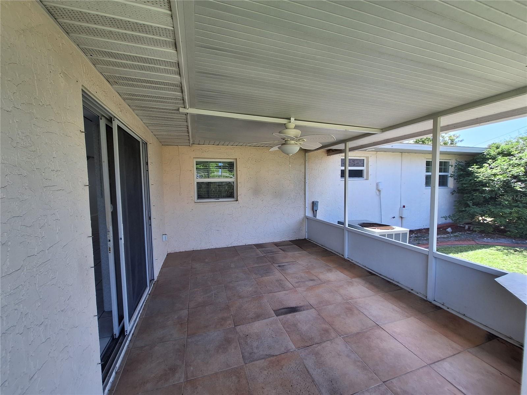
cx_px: 264
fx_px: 198
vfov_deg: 89.9
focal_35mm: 13
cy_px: 198
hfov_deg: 106.2
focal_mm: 1.74
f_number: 2.2
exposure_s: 1/120
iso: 64
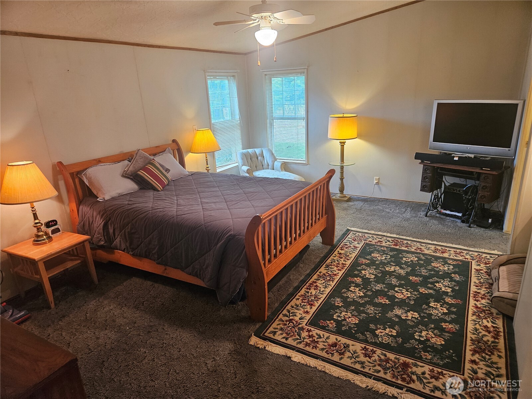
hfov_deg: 73.9
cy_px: 200
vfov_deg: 58.9
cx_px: 266
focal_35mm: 23
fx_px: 353
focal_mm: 5.4
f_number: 1.8
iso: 320
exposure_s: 1/120
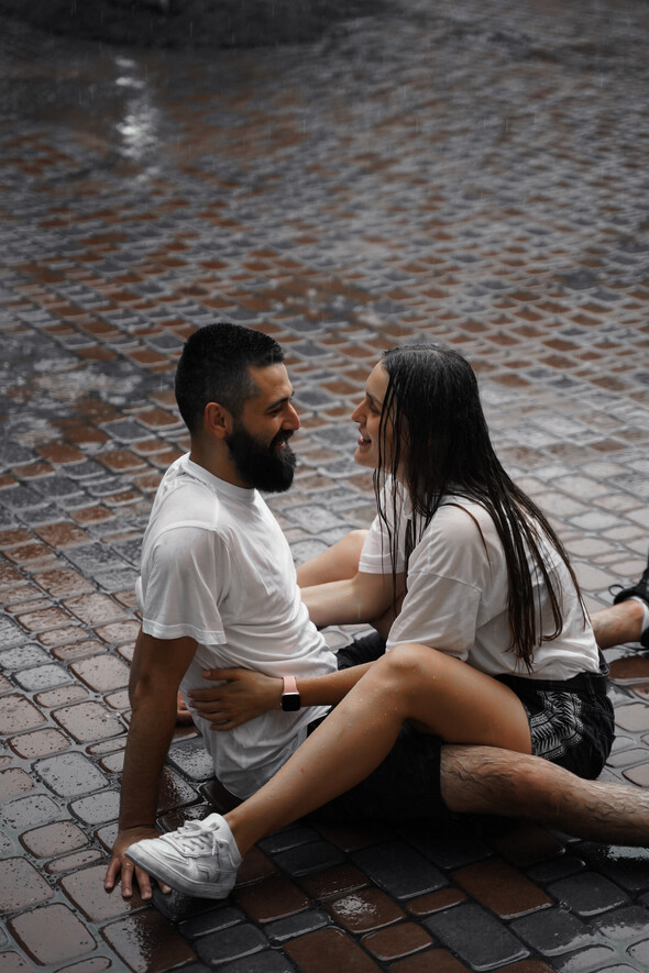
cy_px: 486
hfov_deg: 18.2
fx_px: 2028
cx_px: 324
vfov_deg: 27.0
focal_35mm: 75
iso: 2000
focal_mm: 75
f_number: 2.8
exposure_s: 1/320
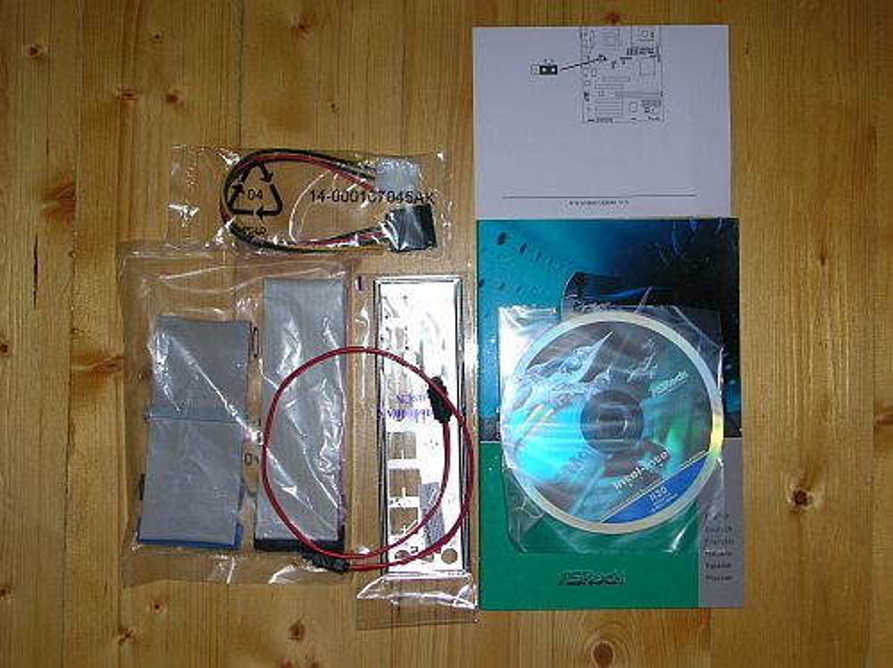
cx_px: 446
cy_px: 334
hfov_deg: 33.3
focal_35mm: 58
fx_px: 1495
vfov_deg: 25.2
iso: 50
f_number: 3.5
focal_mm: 9.6
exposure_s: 1/60.1
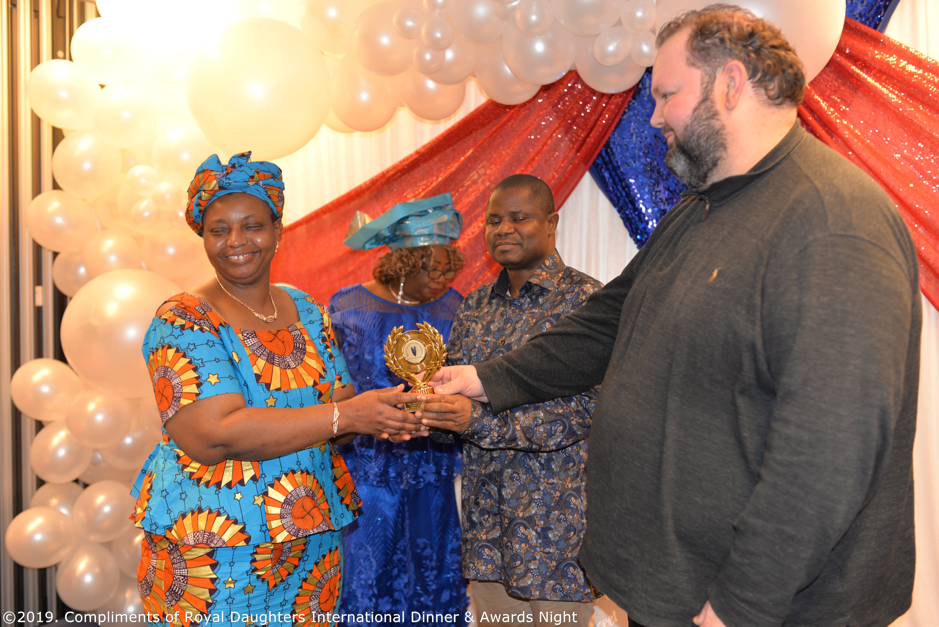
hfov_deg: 54.4
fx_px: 913
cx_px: 470
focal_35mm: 35
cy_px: 314
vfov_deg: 37.9
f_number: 2.8
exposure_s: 1/60
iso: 450
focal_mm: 35
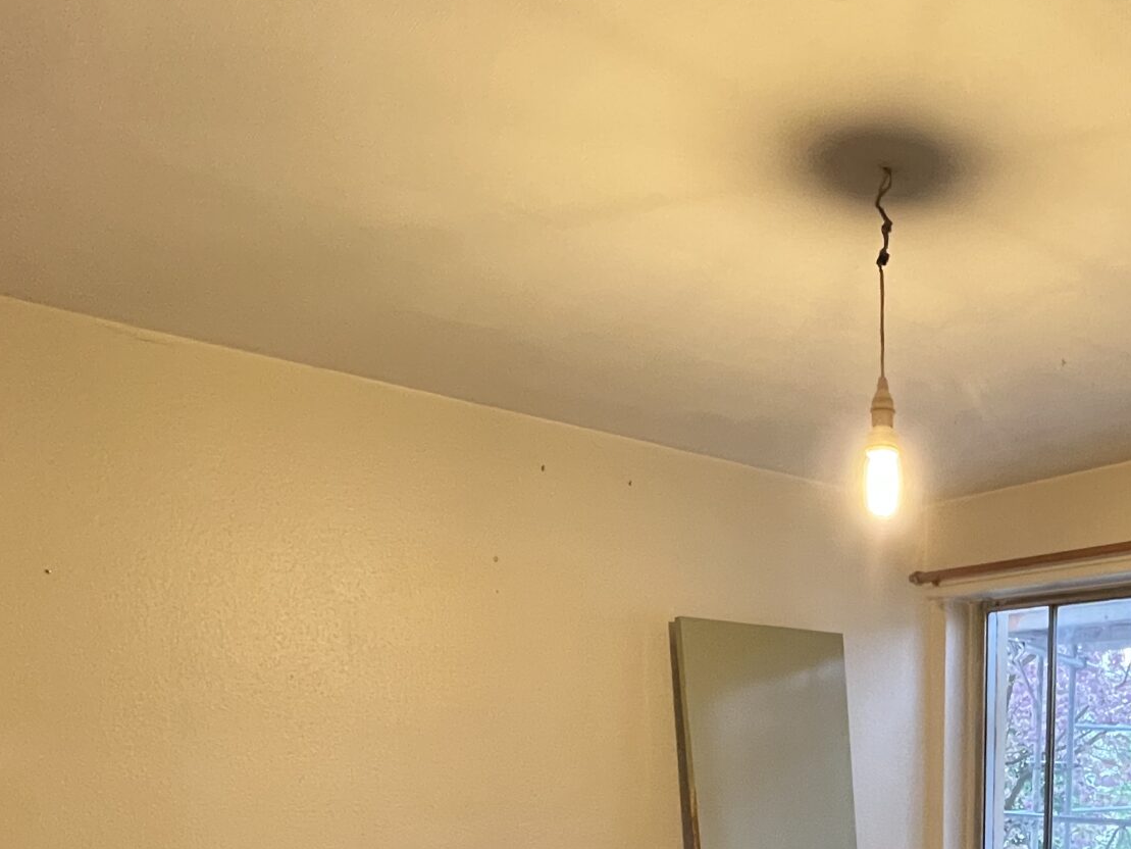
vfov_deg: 38.7
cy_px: 932
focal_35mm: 30
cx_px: 955
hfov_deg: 54.4
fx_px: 980
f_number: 1.8
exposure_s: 1/50
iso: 500
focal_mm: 1.57
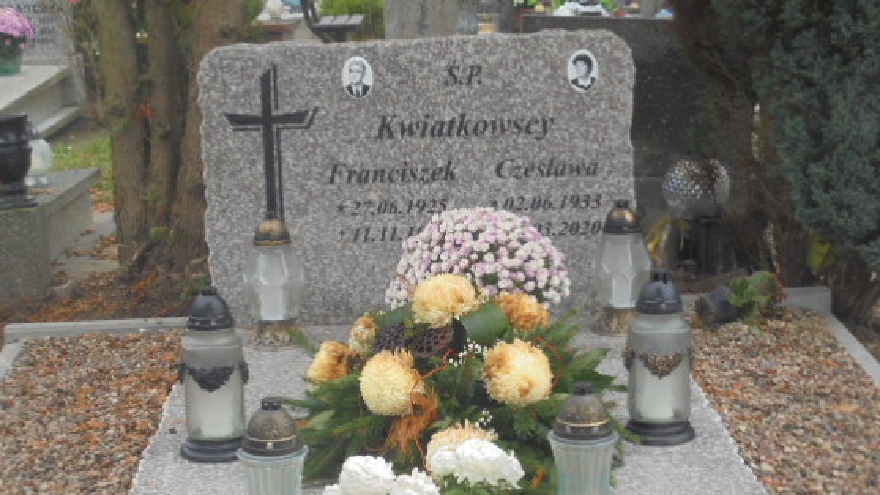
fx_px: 1634
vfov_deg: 17.2
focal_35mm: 70
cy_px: 322
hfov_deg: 30.1
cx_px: 432
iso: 250
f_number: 5.2
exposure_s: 1/30
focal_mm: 10.1
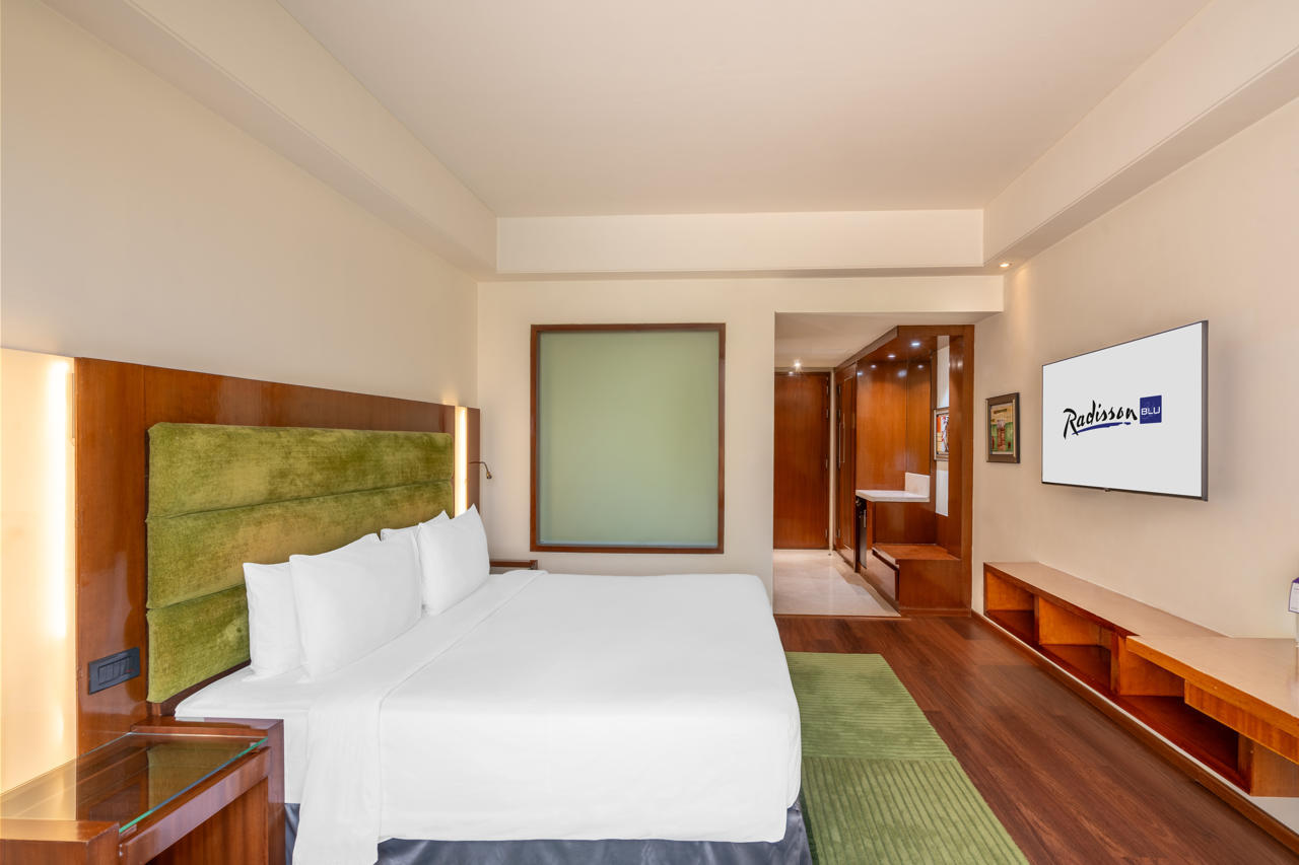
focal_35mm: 16
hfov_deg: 96.7
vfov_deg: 73.7
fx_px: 577
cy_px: 432
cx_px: 650
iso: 100
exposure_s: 1/40
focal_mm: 16
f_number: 11
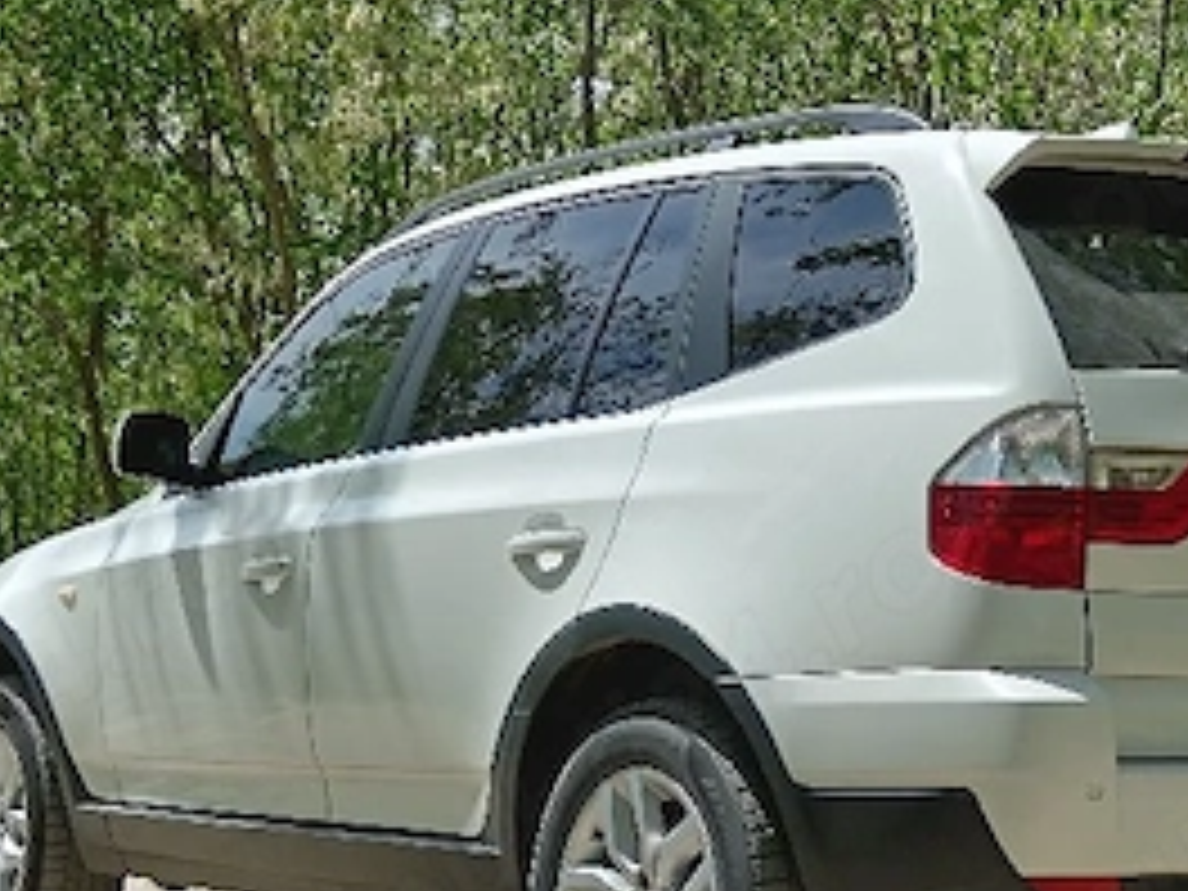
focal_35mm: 84
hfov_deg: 23.1
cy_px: 765
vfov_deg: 17.4
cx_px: 832
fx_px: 2883
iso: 104
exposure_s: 1/1111
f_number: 1.9
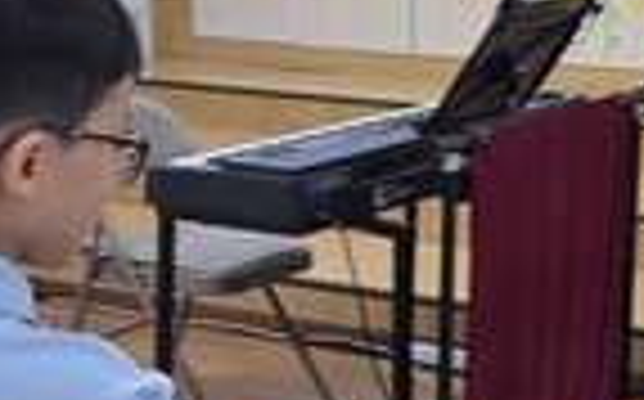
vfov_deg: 11.5
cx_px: 340
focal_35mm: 114
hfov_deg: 18.3
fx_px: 1998
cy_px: 225
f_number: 1.7
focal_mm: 6.3
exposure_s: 1/120
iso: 160
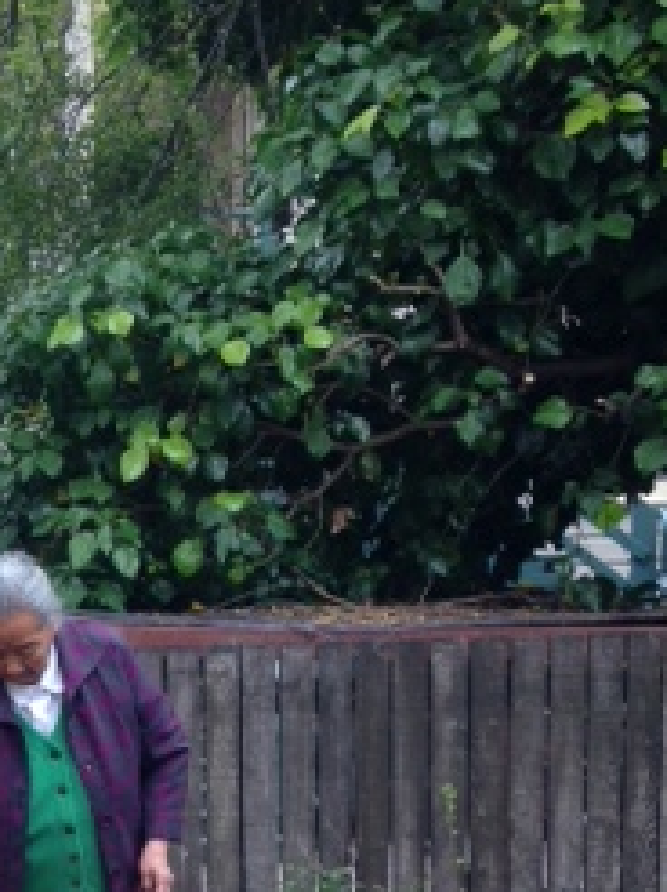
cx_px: -36
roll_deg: +1.6
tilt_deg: -8.9
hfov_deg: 16.7
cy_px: 845
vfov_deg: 22.1
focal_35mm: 86
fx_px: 2213
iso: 50
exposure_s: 1/181
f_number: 2.4
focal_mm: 4.12
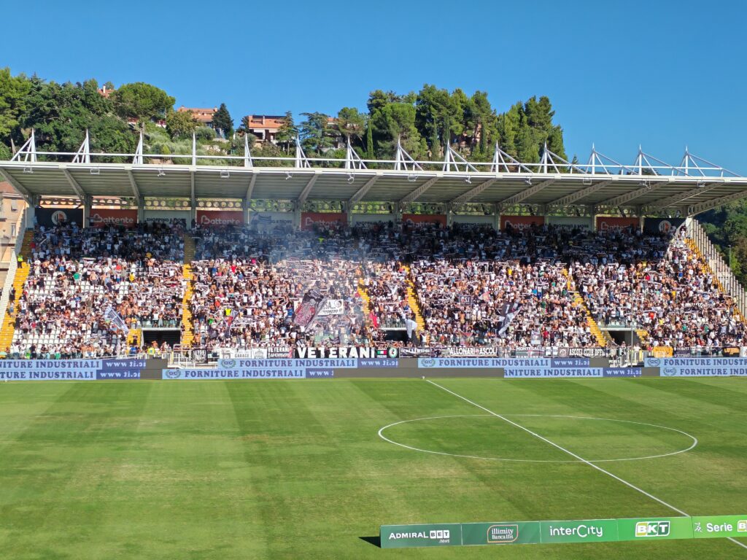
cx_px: 374
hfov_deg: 34.9
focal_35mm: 55
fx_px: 1187
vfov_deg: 26.6
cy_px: 280
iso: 50
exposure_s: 1/2300
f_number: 1.95
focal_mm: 5.52
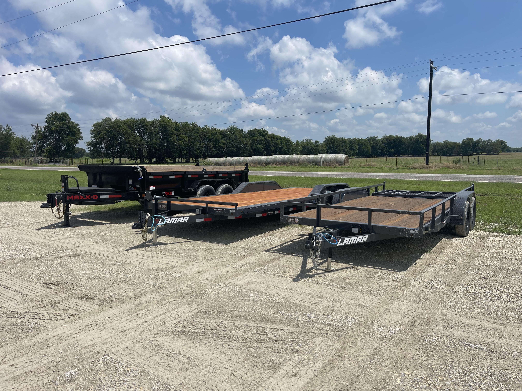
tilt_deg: -7.8
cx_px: 261
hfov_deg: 69.4
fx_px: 377
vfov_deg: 54.9
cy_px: 196
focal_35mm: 25
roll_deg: +0.5
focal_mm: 5.1
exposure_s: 1/6579
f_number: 1.6
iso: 32
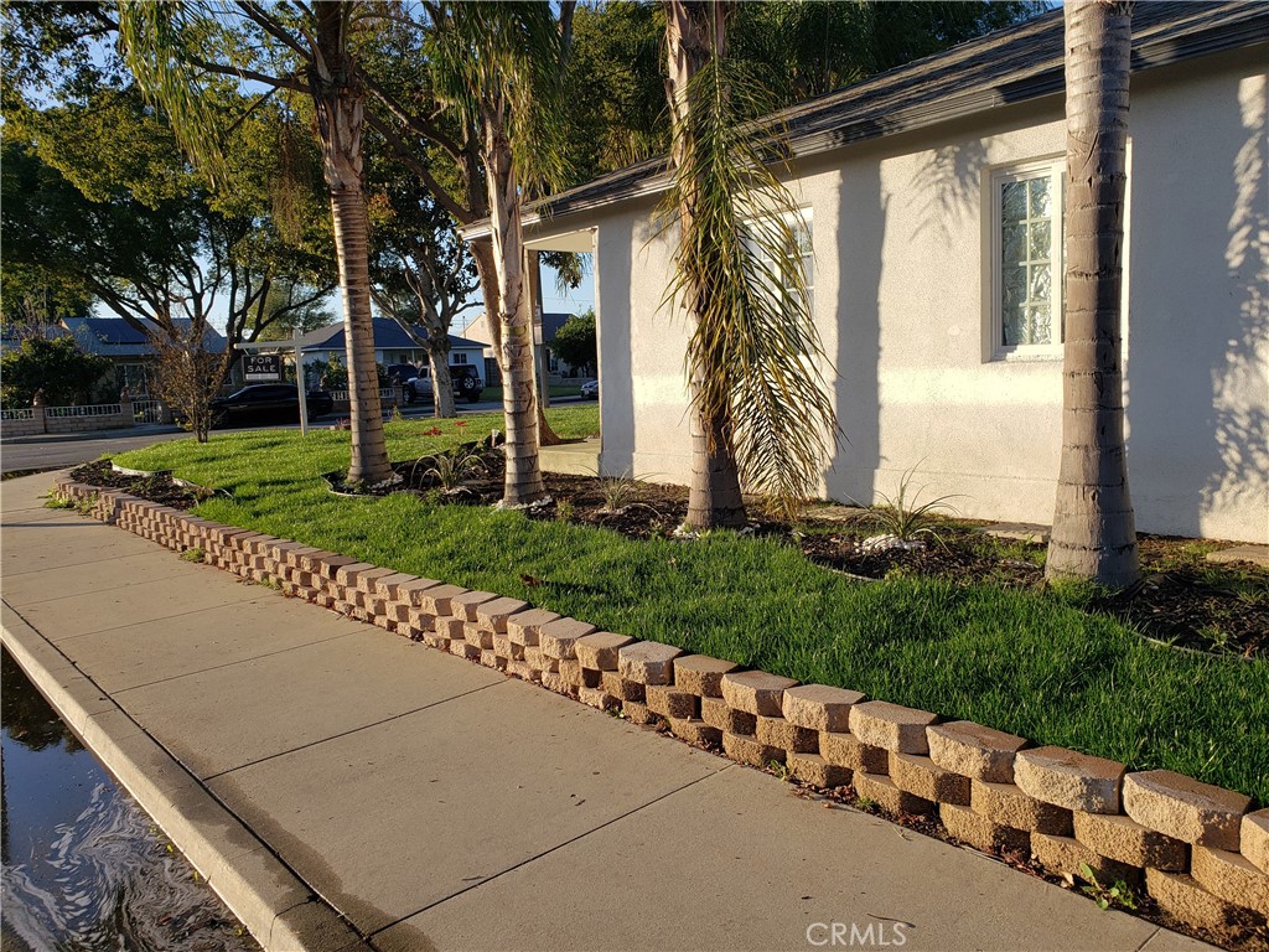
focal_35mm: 26
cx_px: 634
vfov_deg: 53.1
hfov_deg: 67.3
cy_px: 476
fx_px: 953
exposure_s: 1/728
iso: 50
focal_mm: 4.3
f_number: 2.4
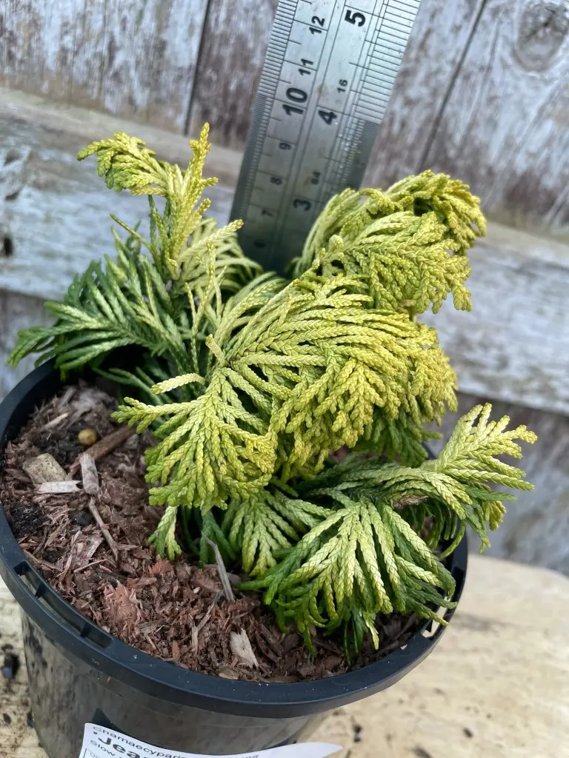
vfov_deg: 67.3
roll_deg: -20.0
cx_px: 284
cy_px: 379
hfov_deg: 53.1
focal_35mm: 26
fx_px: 570
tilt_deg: -33.1
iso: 64
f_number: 1.6
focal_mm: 4.2
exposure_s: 1/121
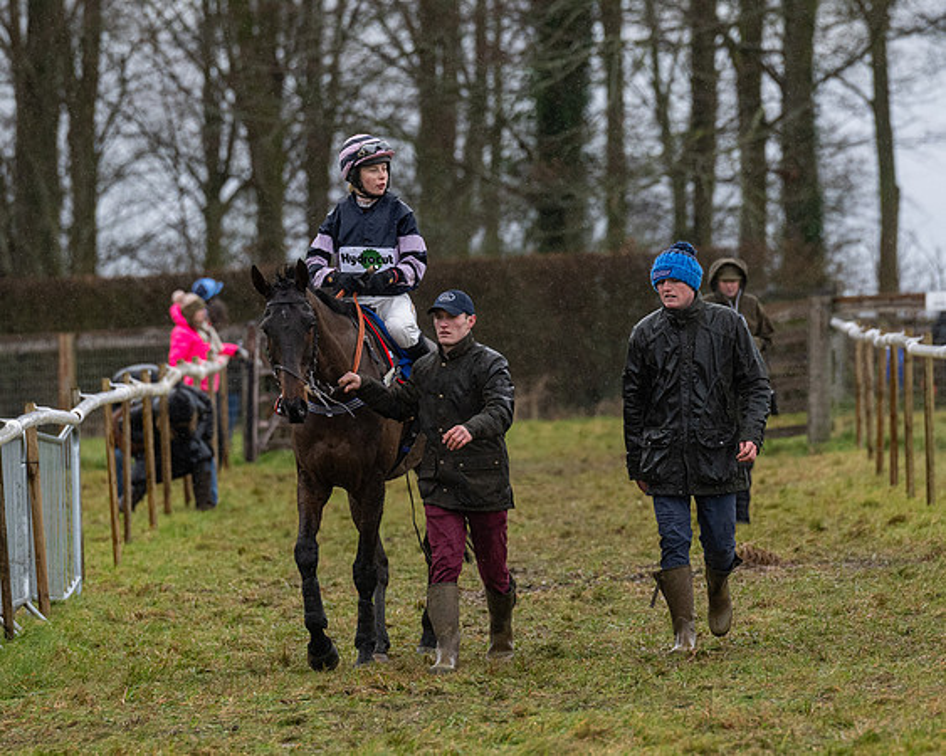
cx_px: 489
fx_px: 9460
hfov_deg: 5.7
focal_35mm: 338
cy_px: 378
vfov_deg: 4.6
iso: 800
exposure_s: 1/1250
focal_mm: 200
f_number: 4
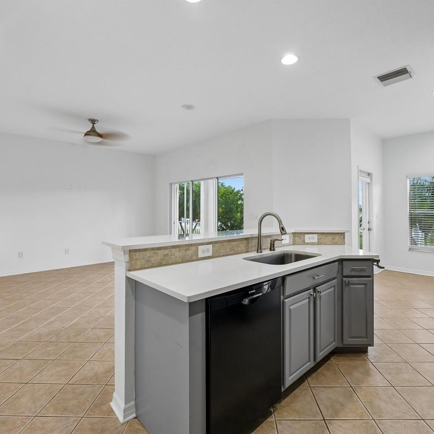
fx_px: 255
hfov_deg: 80.6
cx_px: 232
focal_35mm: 18
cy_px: 218
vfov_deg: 80.7
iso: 800
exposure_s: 1/50
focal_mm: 14
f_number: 8
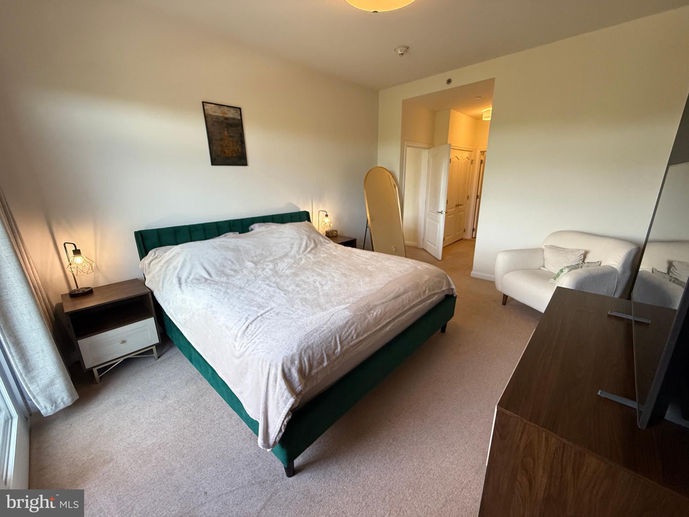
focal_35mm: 14
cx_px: 344
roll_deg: +1.0
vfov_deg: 85.7
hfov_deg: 102.1
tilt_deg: -15.4
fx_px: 279
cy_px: 258
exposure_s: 1/120
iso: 320
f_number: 2.2
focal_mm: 2.22
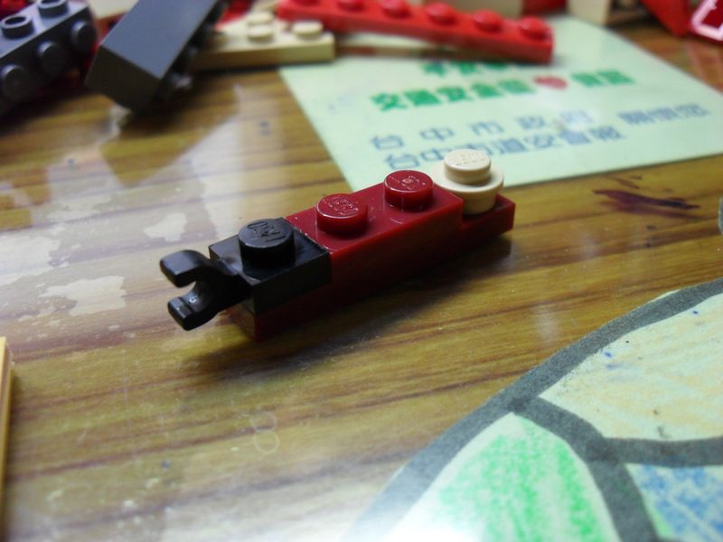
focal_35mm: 35
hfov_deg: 52.6
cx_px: 362
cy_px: 271
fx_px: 731
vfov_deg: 40.7
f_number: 2.8
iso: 200
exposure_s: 1/20
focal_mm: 6.2
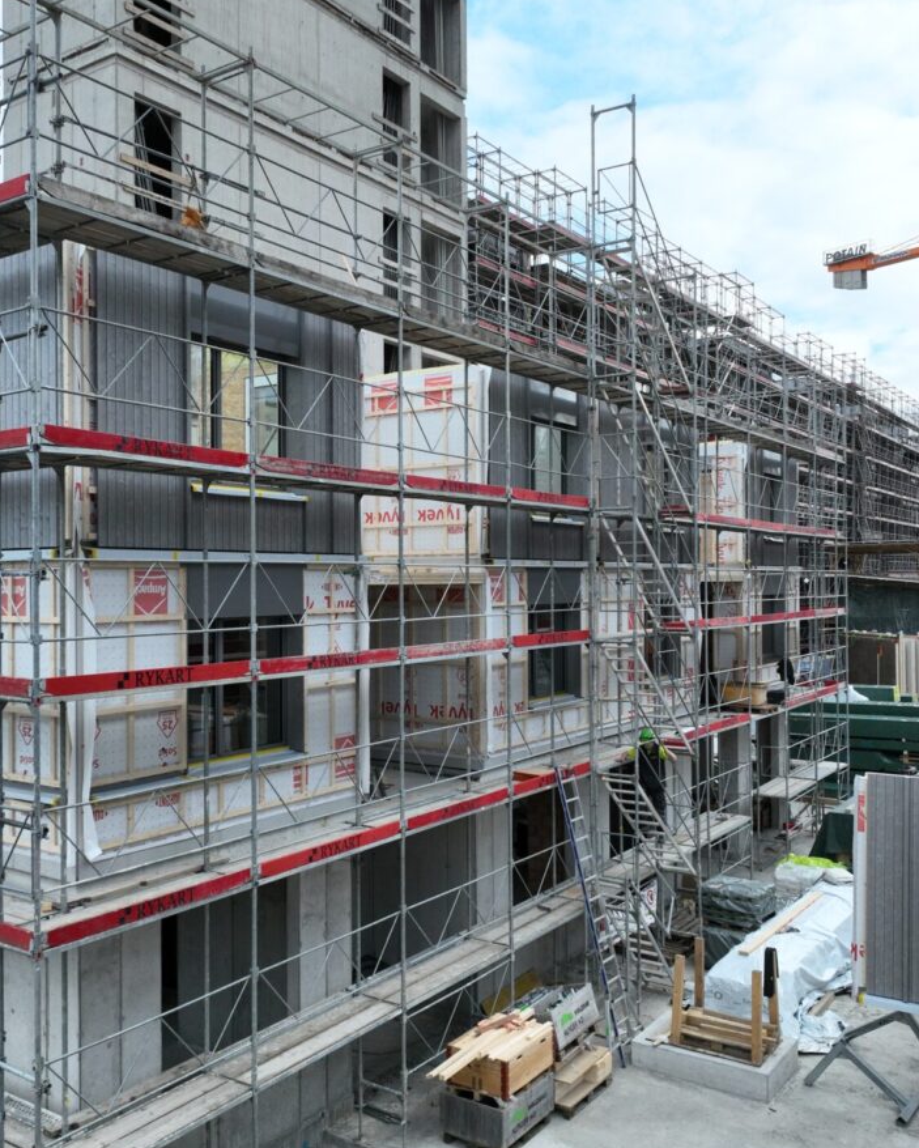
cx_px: 386
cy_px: 577
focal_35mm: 32
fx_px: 1087
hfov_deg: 45.7
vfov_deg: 55.6
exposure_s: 1/1250
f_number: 2.8
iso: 390
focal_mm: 12.29
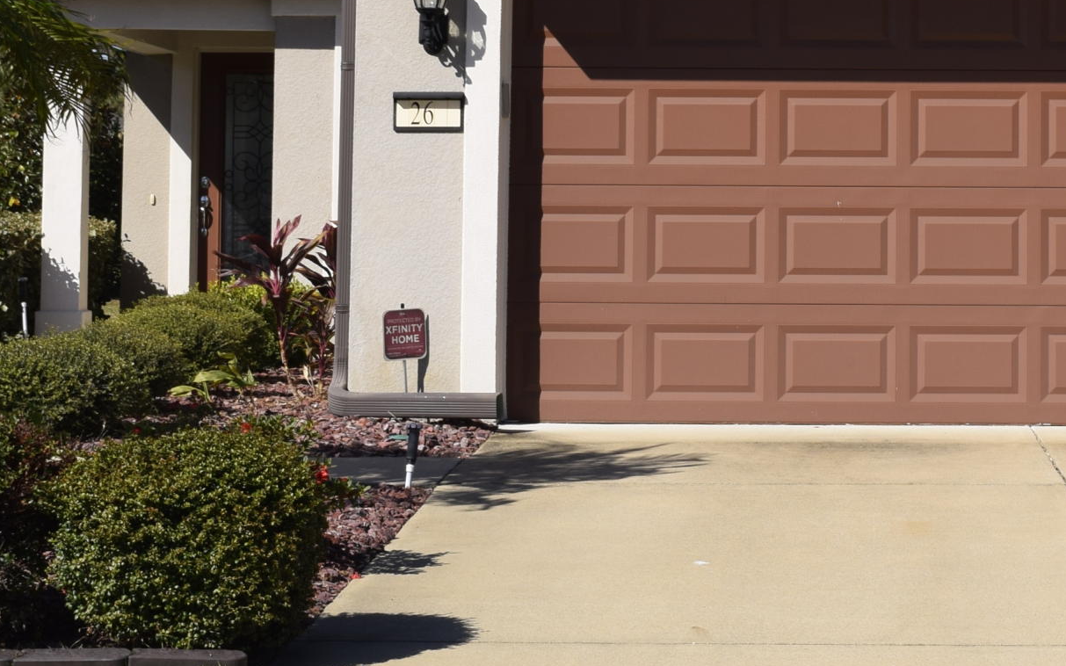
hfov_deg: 17.6
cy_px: 8
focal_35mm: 117
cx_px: 878
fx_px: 3406
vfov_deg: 11.1
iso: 100
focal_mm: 31
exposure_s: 1/200
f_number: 11
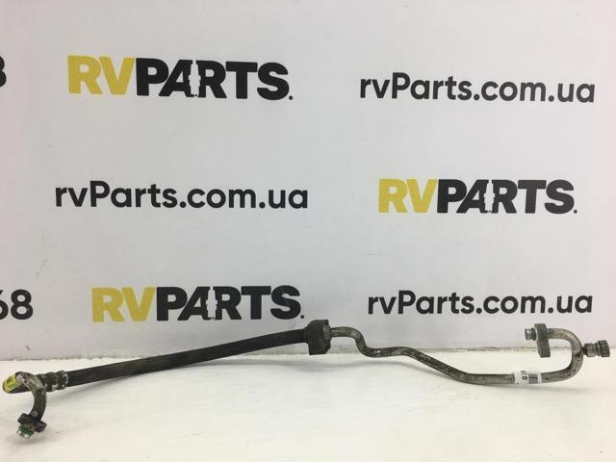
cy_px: 231
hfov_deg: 61.7
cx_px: 308
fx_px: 516
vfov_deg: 48.2
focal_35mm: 29
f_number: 2.2
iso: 32
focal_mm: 4.15
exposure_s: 1/100
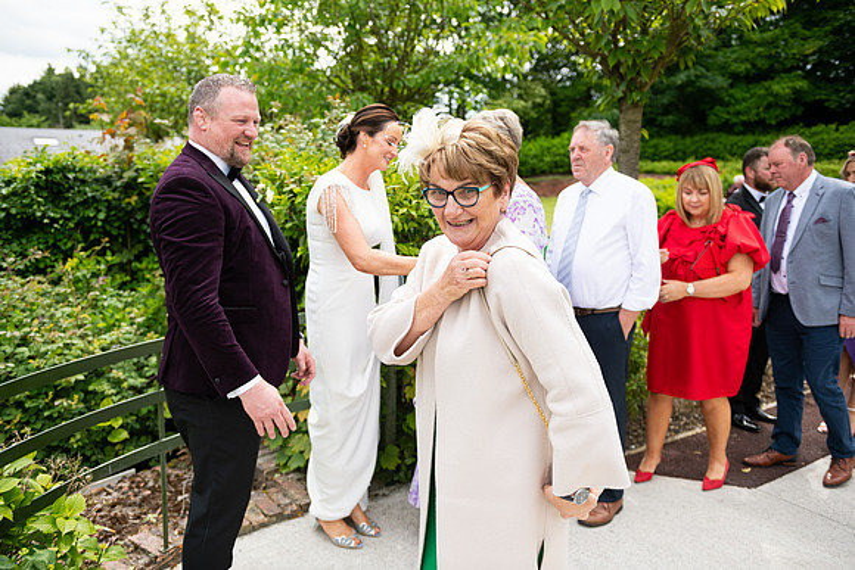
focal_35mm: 29
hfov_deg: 63.6
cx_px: 428
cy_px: 285
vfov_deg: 45.0
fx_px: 689
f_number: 3.5
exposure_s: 1/2000
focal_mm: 29
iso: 250
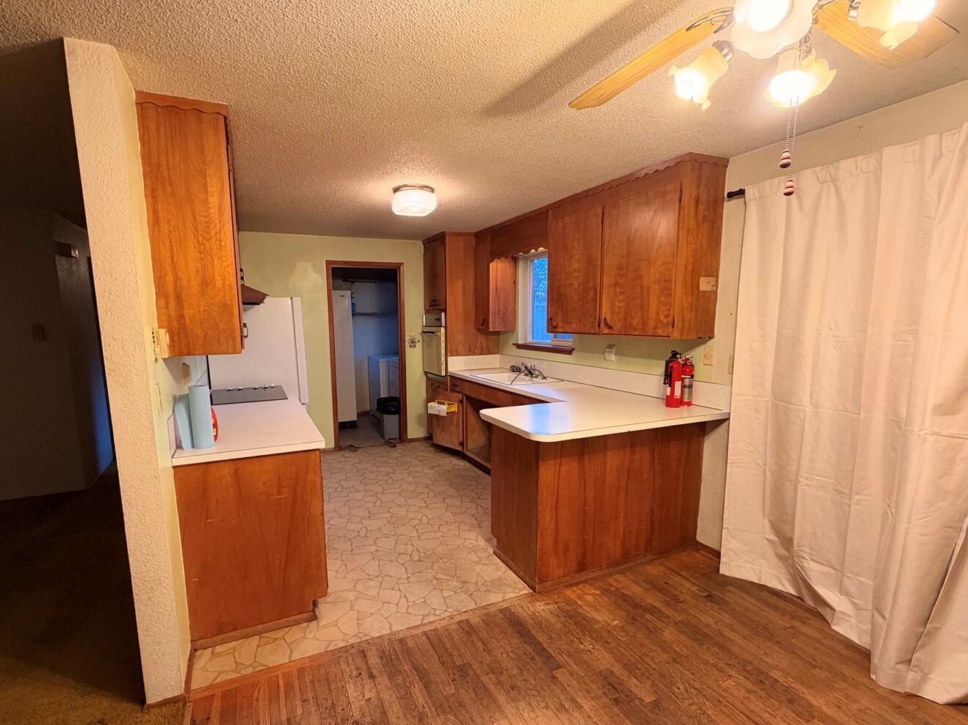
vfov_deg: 74.6
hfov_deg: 90.9
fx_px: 475
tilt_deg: -8.1
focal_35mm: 17
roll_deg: +1.3
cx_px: 452
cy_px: 389
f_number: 2.2
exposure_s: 1/60
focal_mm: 2.22
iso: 400
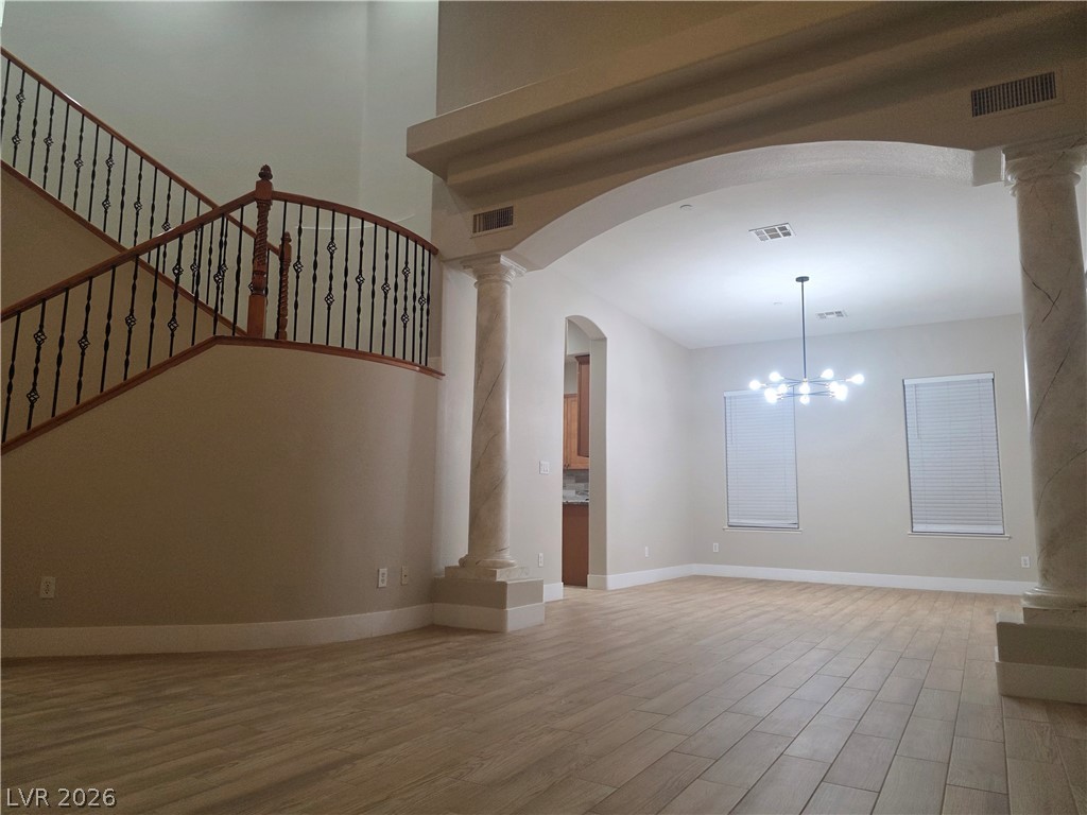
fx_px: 722
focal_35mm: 23
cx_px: 544
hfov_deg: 73.9
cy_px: 408
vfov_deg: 58.9
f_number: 1.7
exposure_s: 1/120
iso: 320
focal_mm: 6.3
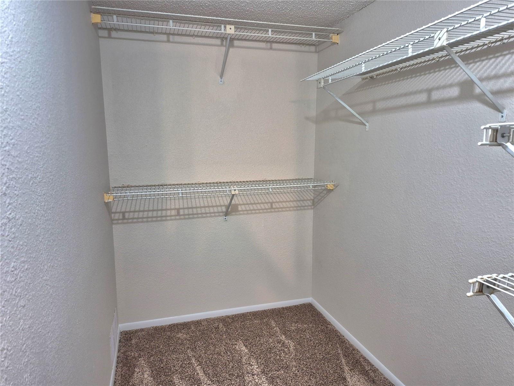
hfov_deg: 73.9
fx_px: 342
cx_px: 257
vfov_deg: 58.9
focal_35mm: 23
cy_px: 193
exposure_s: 1/120
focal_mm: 5.4
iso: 400
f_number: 1.8
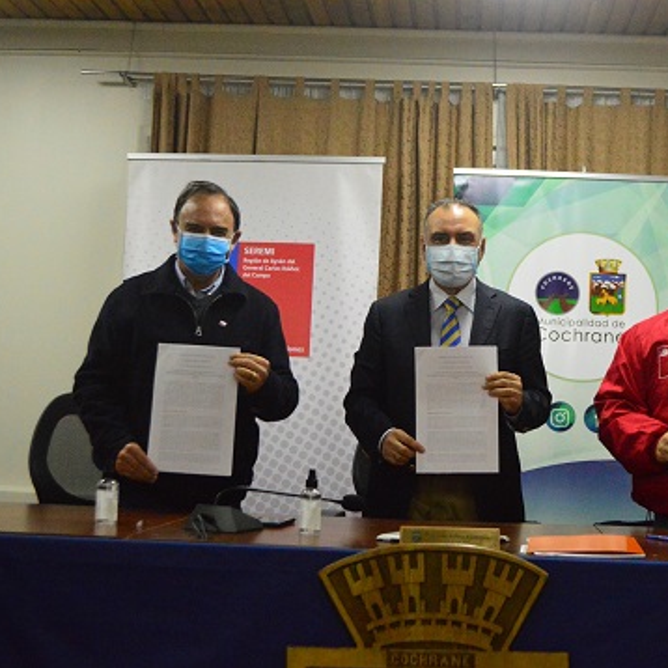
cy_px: 334
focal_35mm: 54
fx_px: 1179
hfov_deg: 31.3
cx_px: 455
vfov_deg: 31.6
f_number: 4.5
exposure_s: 1/200
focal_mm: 28
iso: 6400
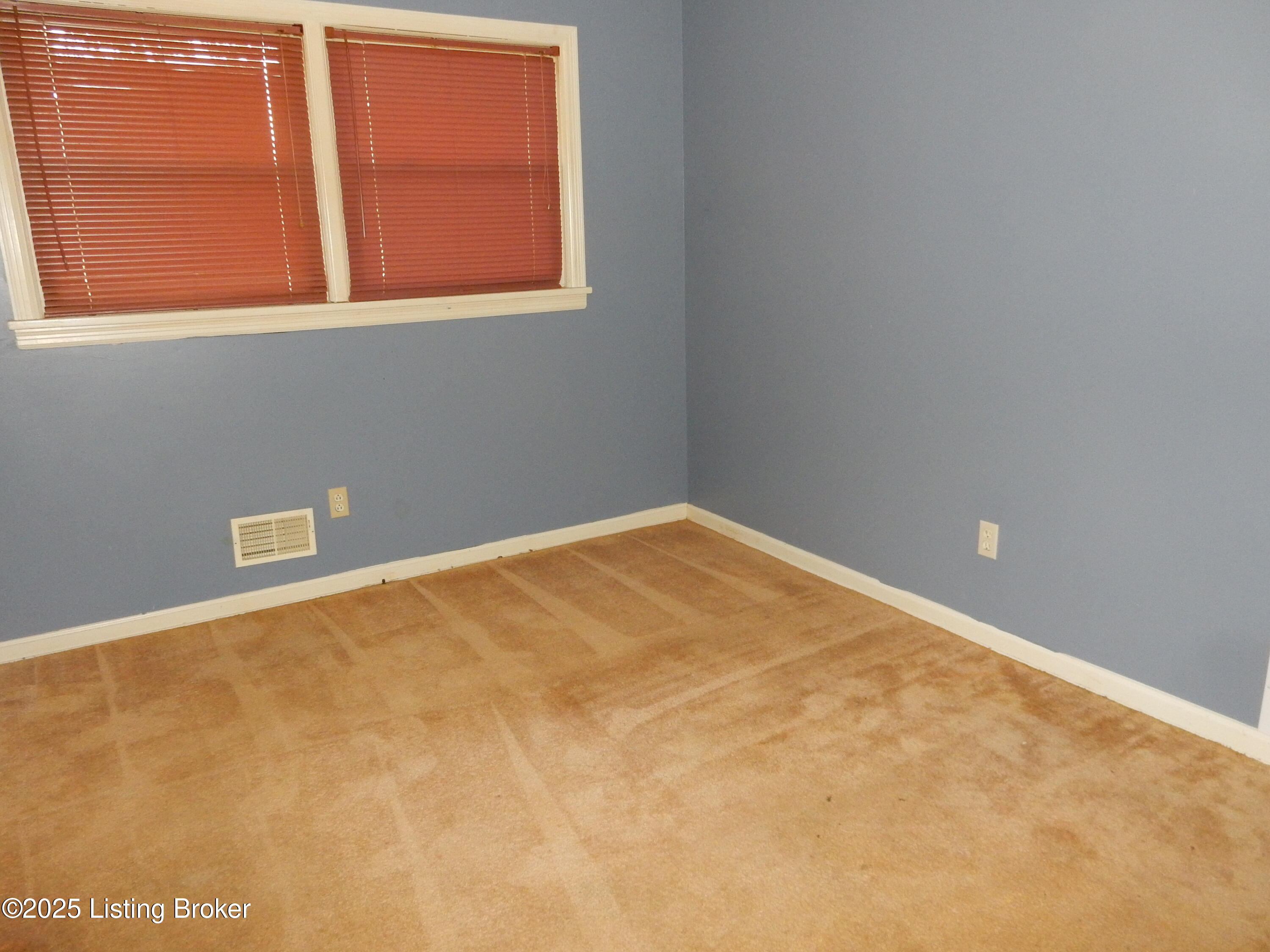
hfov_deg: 69.4
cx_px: 635
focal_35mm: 25
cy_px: 476
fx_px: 917
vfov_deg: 54.9
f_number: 3.7
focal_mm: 4.5
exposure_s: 1/30
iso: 500
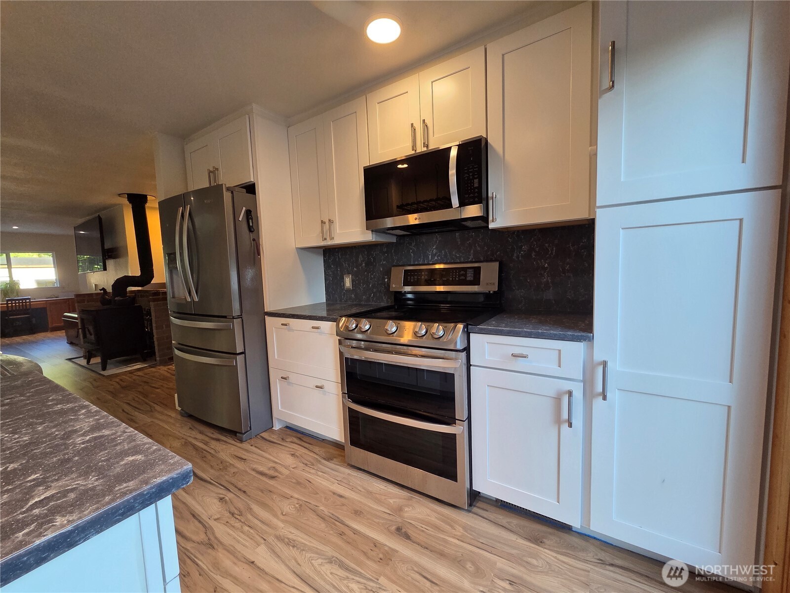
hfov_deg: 106.2
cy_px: 296
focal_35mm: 13
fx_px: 297
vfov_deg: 89.9
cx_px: 395
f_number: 2.2
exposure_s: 1/120
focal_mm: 2.2
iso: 200
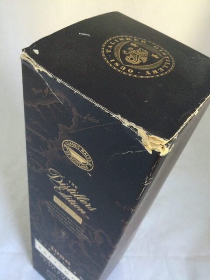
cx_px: 105
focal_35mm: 31
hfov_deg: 45.4
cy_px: 140
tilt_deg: -47.7
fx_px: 251
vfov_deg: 58.4
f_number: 2.4
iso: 200
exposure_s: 1/33
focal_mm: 3.3
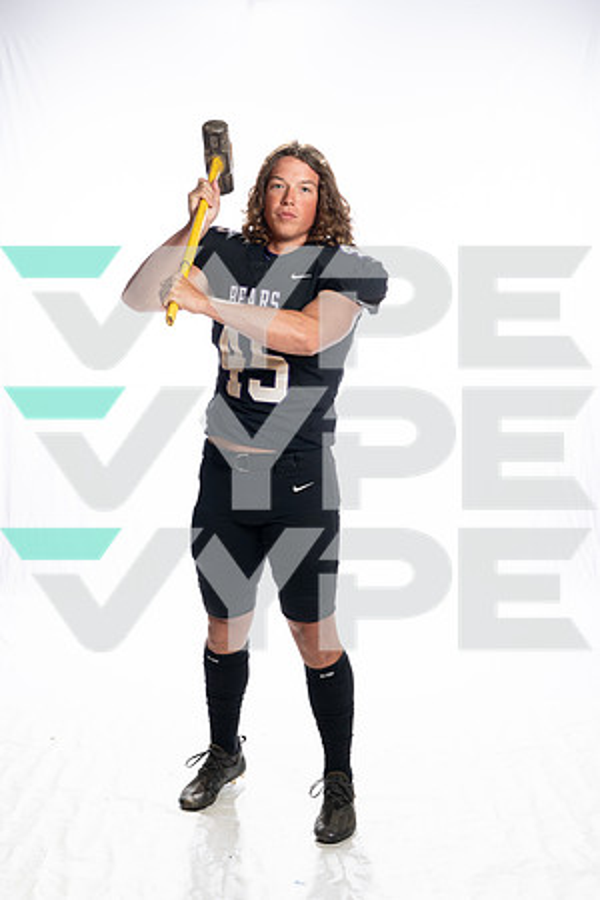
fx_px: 1250
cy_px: 450
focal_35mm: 50
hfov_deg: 27.0
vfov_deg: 39.6
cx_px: 300
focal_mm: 50
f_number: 8
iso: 800
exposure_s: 1/250
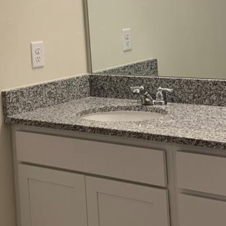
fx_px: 635
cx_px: 123
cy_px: 30
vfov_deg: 19.8
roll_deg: +3.8
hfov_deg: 20.2
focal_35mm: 86
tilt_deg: -2.9
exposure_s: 1/120
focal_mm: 4.25
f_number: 1.8
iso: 40
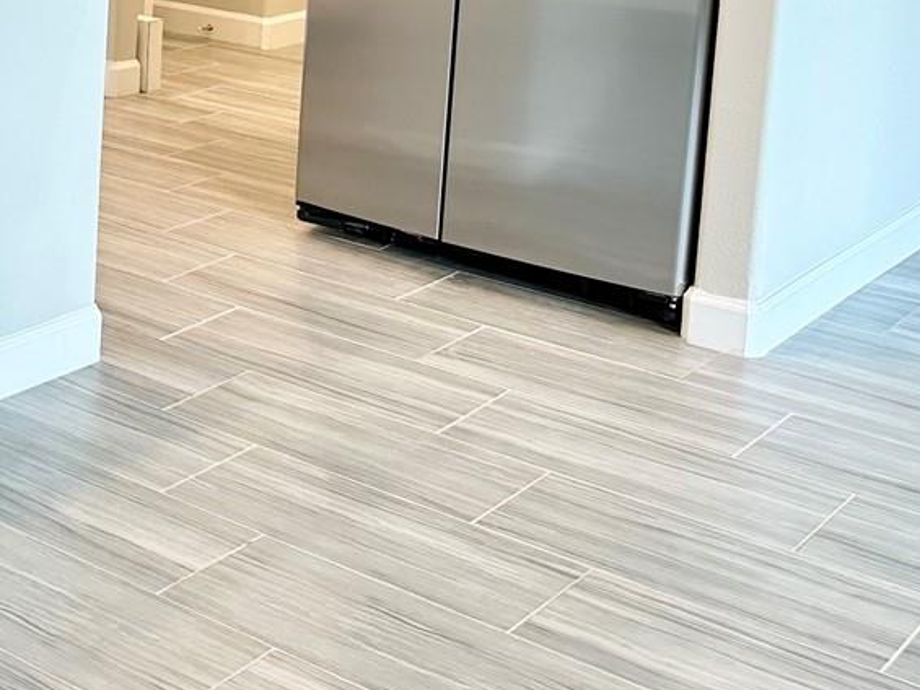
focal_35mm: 68
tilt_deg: -8.3
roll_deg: -0.8
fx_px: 1808
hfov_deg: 24.7
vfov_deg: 20.5
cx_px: -287
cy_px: -94
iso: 125
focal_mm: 6.86
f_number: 1.78
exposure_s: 1/60
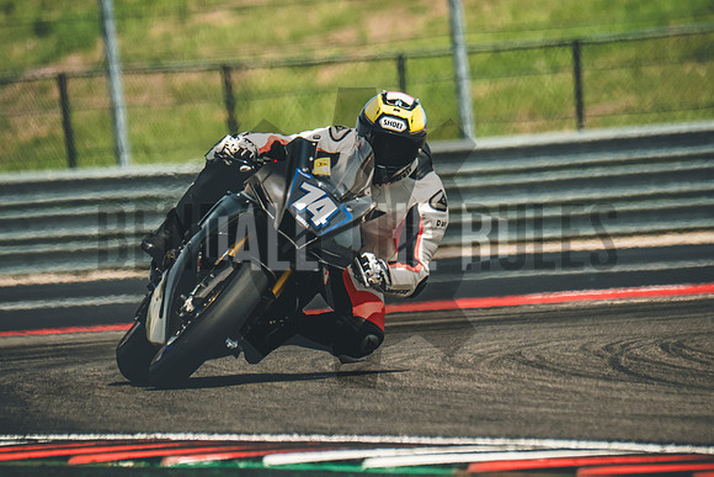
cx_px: 357
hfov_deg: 3.4
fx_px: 11902
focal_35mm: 600
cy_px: 238
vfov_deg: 2.3
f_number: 5.6
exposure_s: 1/1000
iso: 500
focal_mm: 400
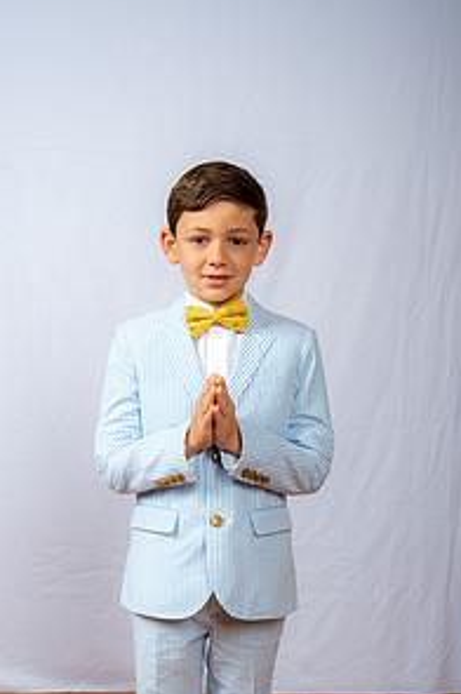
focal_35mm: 58
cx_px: 234
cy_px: 492
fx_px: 1117
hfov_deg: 23.3
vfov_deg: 34.0
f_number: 6.3
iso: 250
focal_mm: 38
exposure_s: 1/200
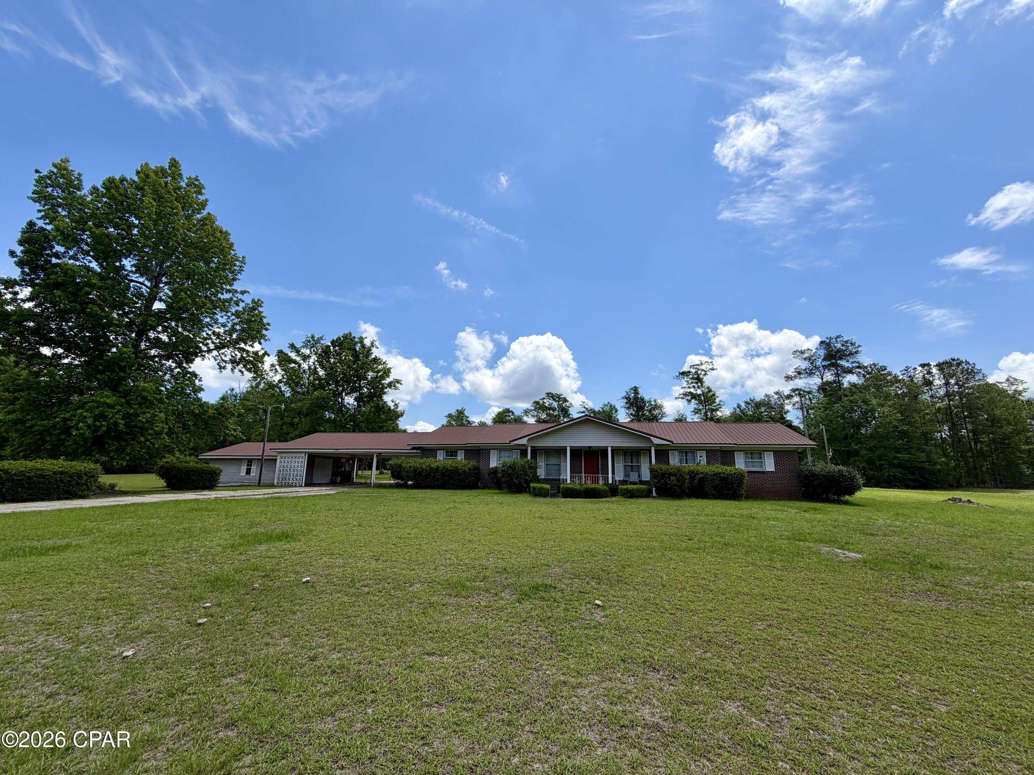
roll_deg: -2.1
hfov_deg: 102.1
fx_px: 418
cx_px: 517
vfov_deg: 85.7
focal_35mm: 14
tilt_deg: +11.0
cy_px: 388
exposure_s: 1/985
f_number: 2.2
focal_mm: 2.22
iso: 20
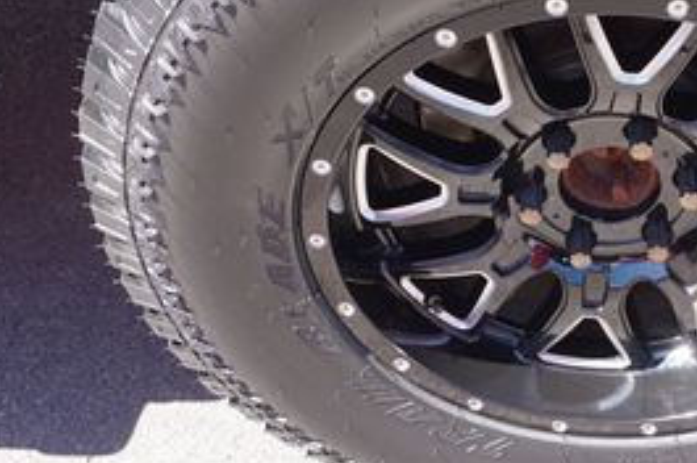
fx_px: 1122
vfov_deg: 22.9
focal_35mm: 58
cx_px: 531
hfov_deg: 33.8
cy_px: 66
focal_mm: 16
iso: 100
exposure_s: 1/80
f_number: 5.6
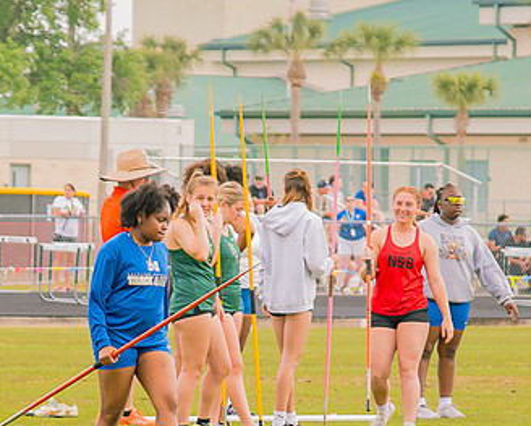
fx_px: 6638
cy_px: 305
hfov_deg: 4.6
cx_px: 208
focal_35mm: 422
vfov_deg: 3.7
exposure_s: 1/200
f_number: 4
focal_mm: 120
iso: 200
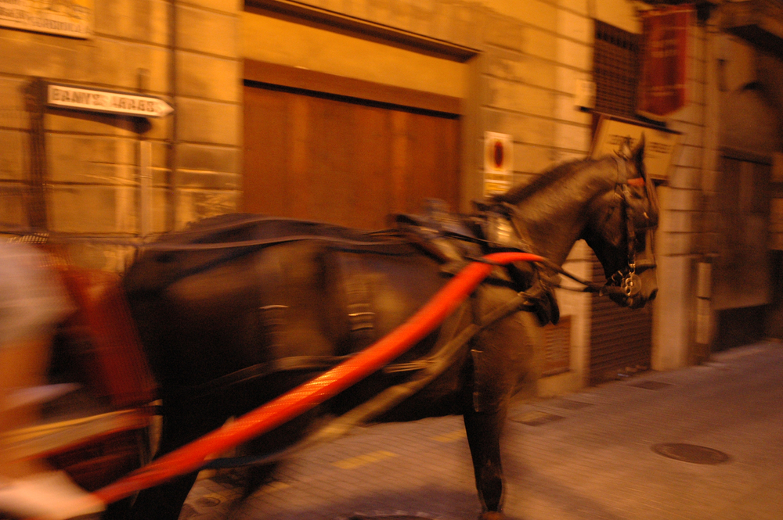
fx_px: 815
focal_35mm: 38
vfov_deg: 35.4
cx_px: 392
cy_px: 260
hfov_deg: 51.3
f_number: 3.8
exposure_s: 1/8
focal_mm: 25
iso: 1600
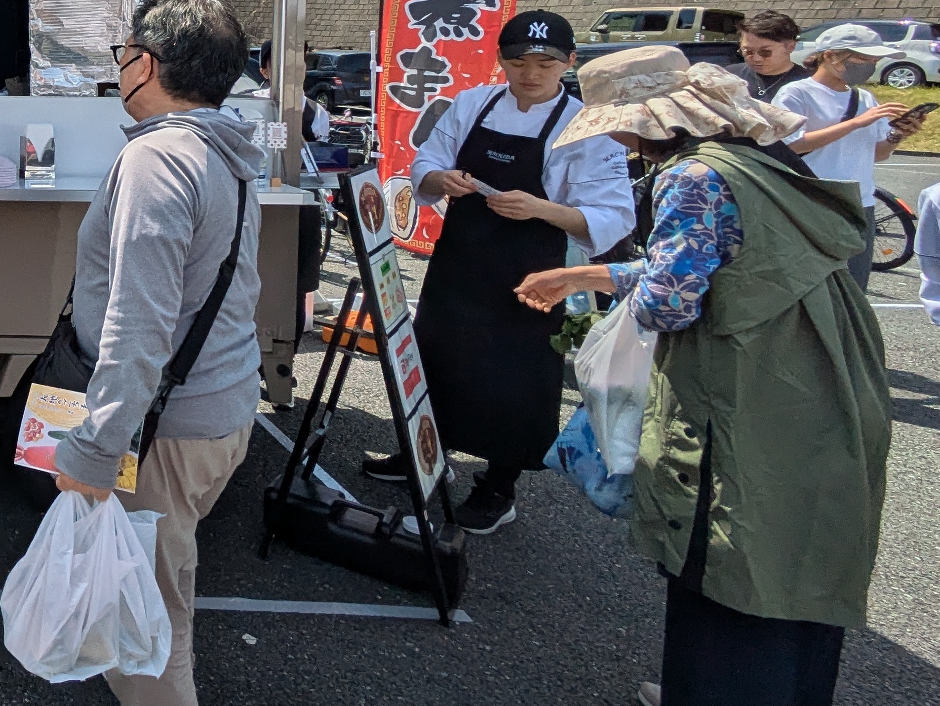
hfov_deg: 40.8
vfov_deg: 39.5
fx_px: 924
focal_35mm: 34
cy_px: 104
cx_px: -140
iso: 40
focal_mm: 1.83
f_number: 2.2
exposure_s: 1/2604
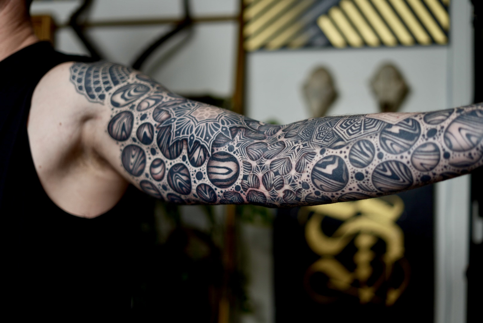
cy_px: 162
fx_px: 671
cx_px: 242
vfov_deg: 27.0
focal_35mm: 50
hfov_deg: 39.6
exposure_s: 1/320
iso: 50
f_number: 2
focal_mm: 50
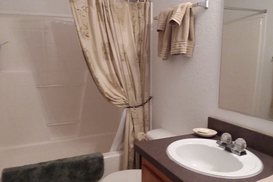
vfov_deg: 42.2
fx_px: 235
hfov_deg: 60.3
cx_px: 137
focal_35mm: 31
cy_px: 104
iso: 160
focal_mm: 2.47
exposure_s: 1/30
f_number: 1.9
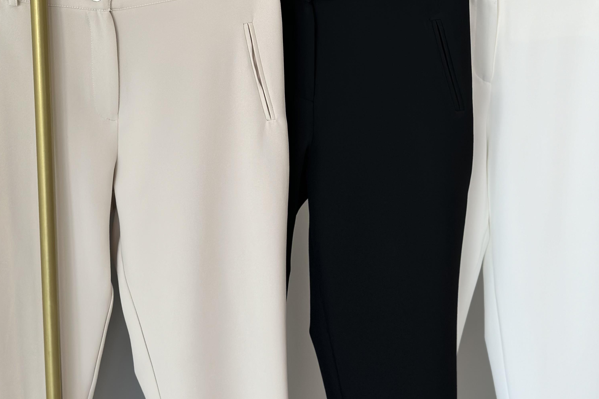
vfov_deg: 19.8
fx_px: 1115
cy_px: 19
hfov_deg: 30.1
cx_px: 300
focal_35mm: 67
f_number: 1.78
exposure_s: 1/511
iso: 80
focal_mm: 6.86
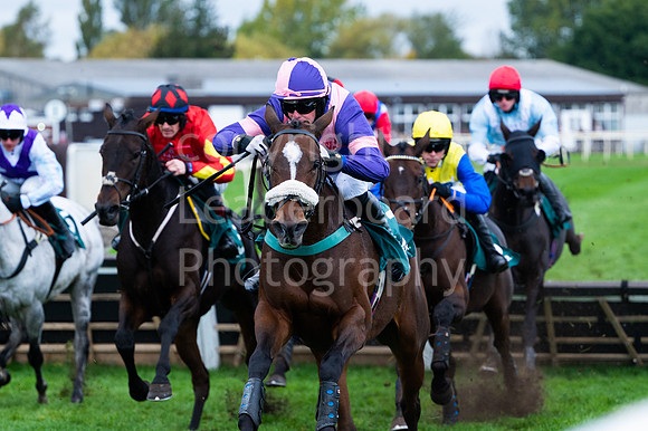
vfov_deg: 7.8
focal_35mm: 177
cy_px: 194
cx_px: 362
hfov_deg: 11.6
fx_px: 3181
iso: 1000
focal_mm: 155
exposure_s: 1/1000
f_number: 4
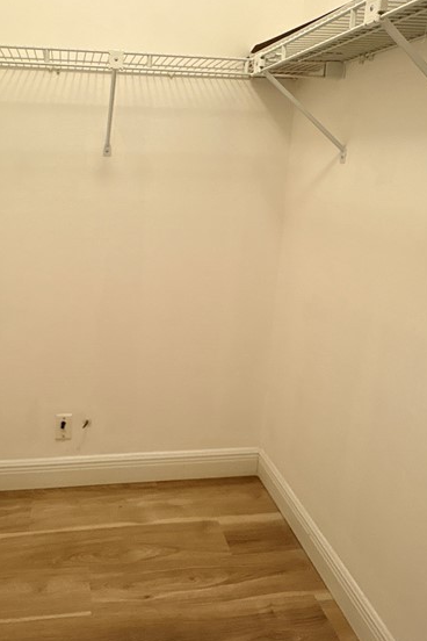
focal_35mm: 27
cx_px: 128
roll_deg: -0.6
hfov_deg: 46.8
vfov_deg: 66.9
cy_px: 266
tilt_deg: -12.1
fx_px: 480
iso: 160
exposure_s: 1/60
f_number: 2.2
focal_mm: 2.22
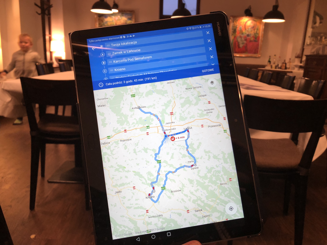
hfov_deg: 61.7
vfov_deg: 48.2
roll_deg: -2.0
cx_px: 164
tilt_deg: -13.7
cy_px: 122
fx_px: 274
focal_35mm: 29
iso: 40
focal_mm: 3.99
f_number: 1.8
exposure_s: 1/20
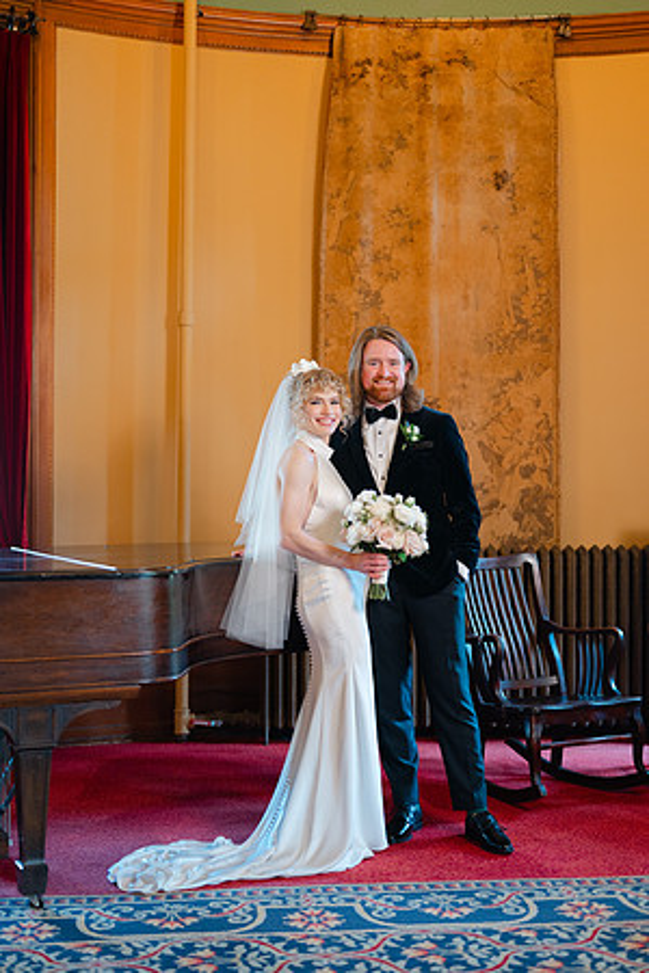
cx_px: 324
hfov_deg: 27.0
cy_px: 486
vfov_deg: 39.6
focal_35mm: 50
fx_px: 1352
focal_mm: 50
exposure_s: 1/80
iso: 400
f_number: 1.8
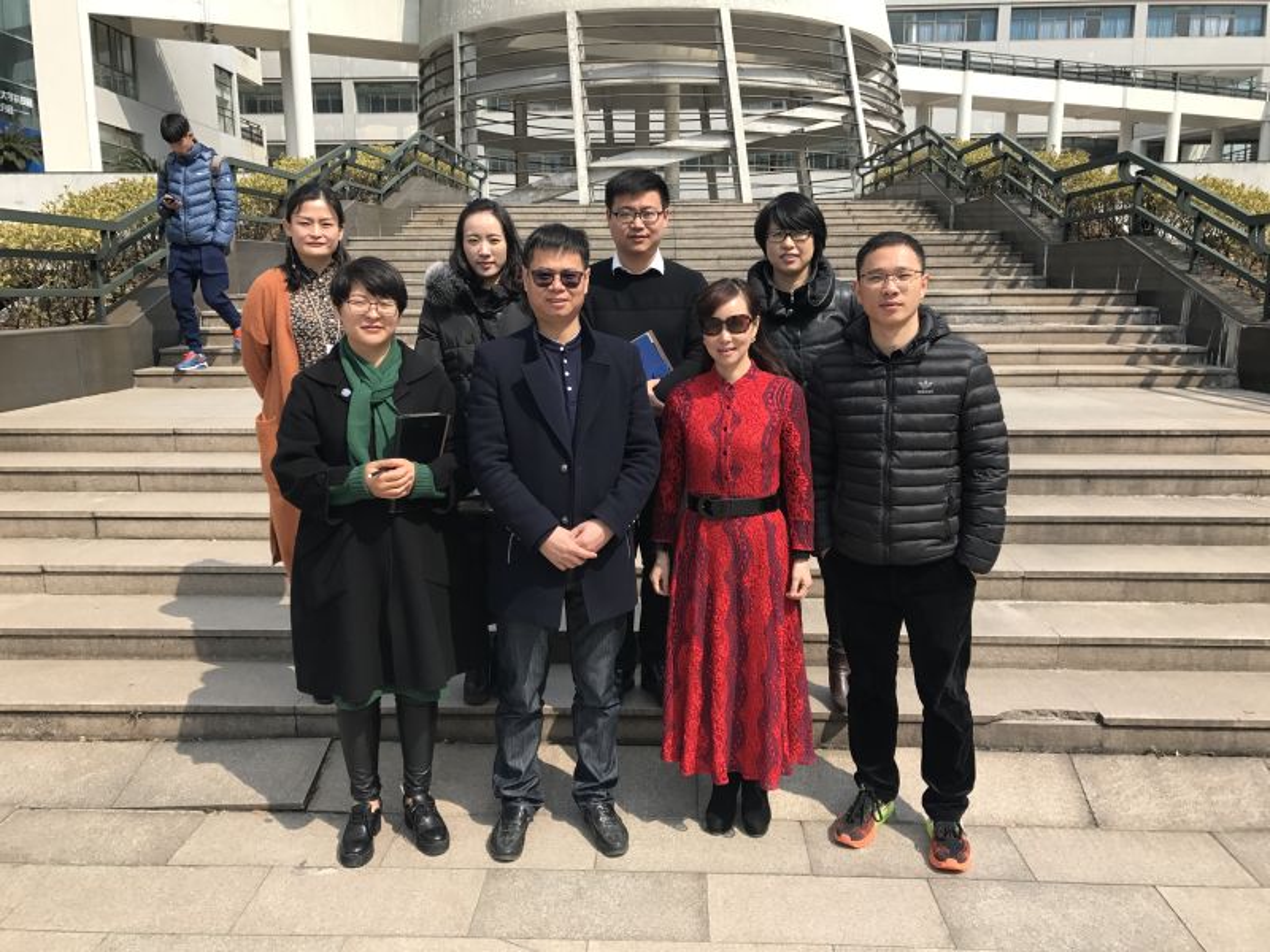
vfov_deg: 49.7
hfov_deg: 63.4
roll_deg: +0.1
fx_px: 1027
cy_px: 476
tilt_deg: -10.3
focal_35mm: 28
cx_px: 635
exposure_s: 1/1451
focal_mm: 3.99
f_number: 1.8
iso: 20
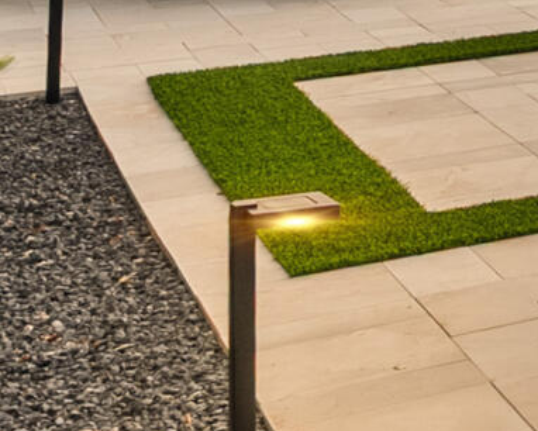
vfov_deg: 11.8
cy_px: -405
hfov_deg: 10.1
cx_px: 1763
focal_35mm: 118
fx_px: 1880
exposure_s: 1/5
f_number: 8
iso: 100
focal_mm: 16
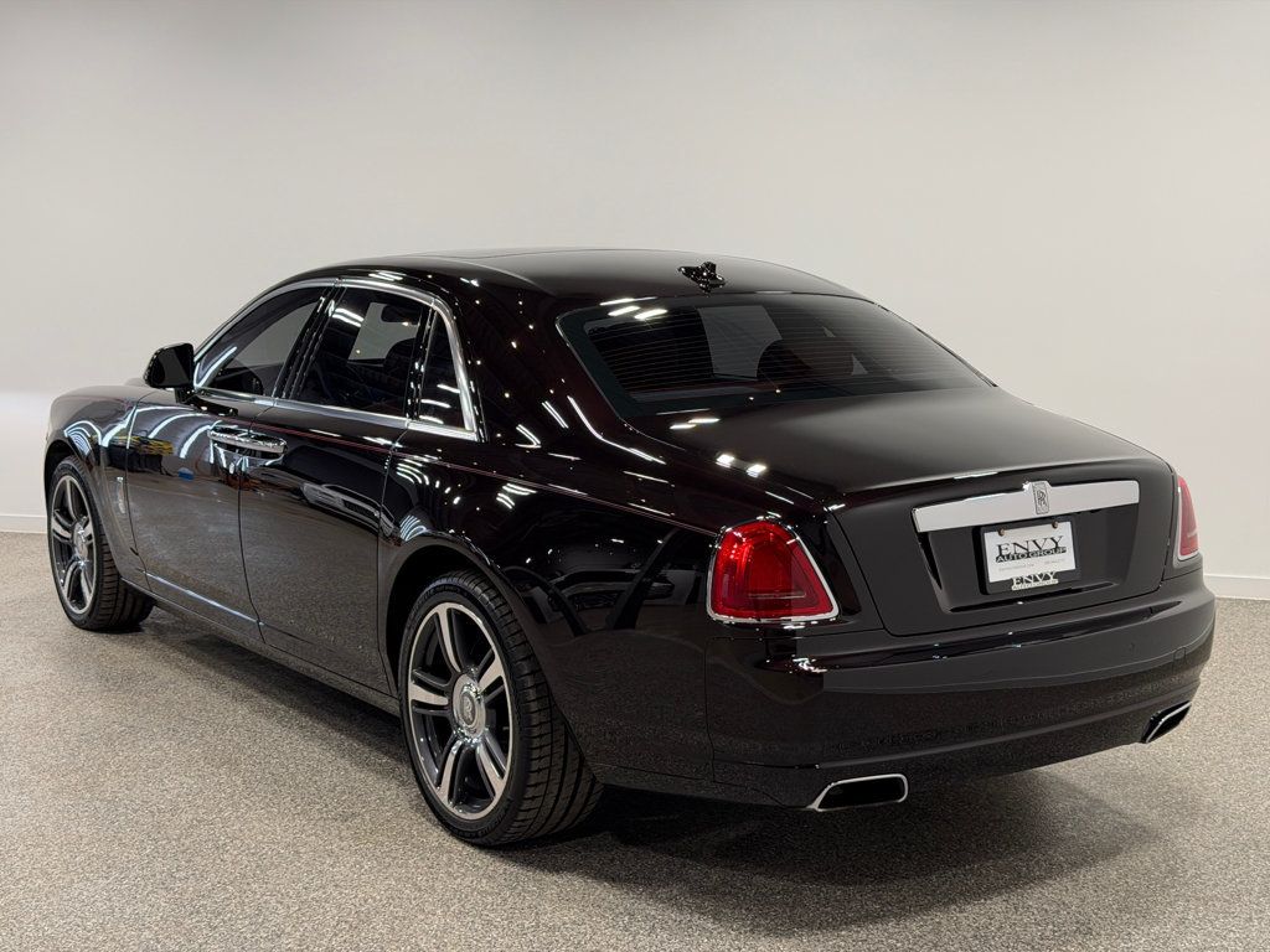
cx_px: 635
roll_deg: +1.1
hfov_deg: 39.7
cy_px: 476
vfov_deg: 30.3
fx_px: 1761
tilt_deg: -7.1
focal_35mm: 48
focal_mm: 6.76
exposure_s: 1/162
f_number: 1.78
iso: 50
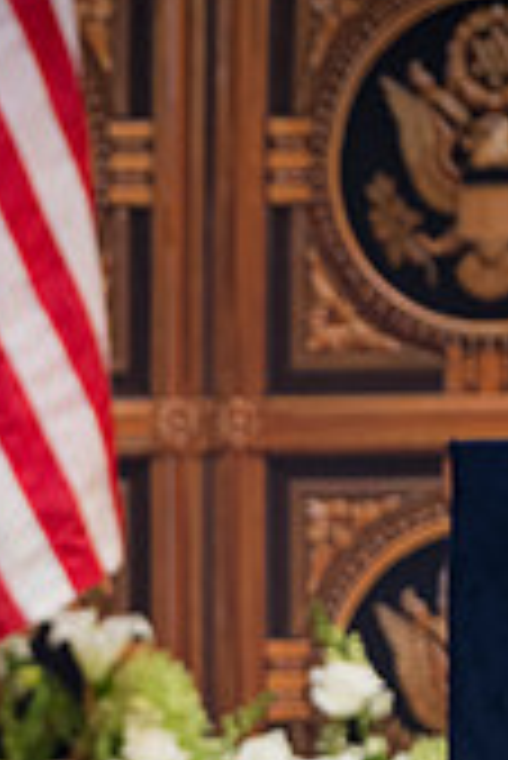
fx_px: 8132
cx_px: -148
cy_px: 980
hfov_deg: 3.6
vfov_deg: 5.3
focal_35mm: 385
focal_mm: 145
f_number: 4.8
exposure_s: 1/400
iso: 1100
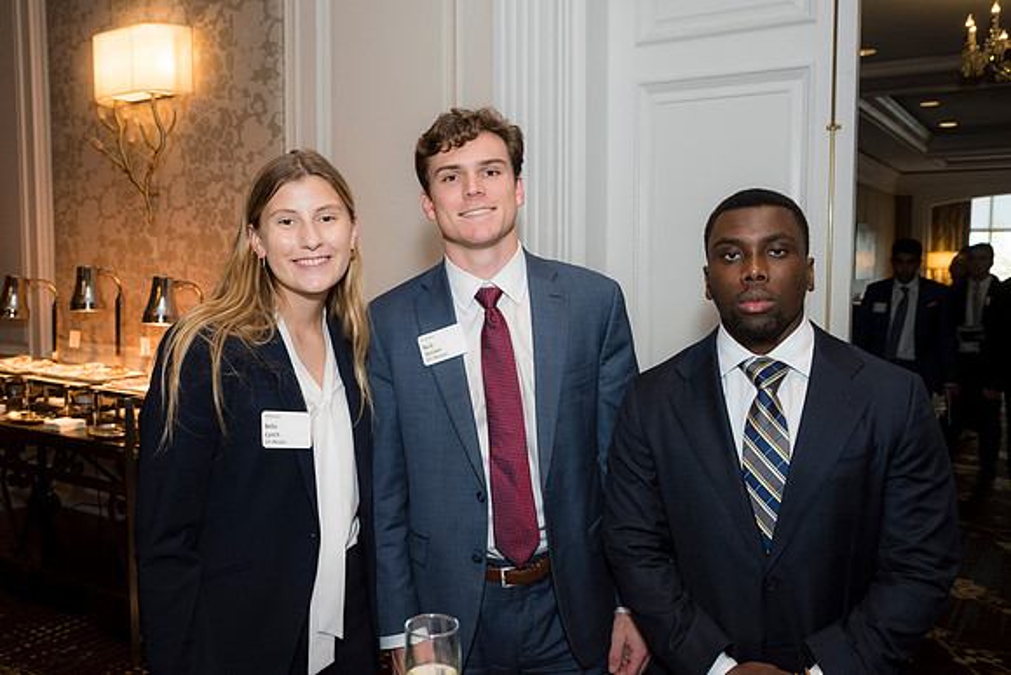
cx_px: 506
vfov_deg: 42.3
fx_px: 871
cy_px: 338
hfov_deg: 60.3
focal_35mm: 31
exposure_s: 1/125
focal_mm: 31
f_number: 5.6
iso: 800
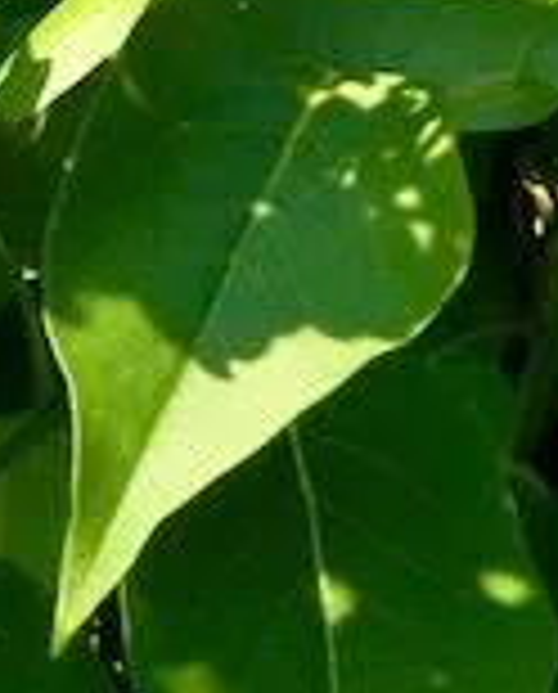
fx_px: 4524
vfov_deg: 8.3
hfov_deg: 6.9
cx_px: 909
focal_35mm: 220
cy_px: -778
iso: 160
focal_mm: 6.2
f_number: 3.6
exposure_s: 1/741
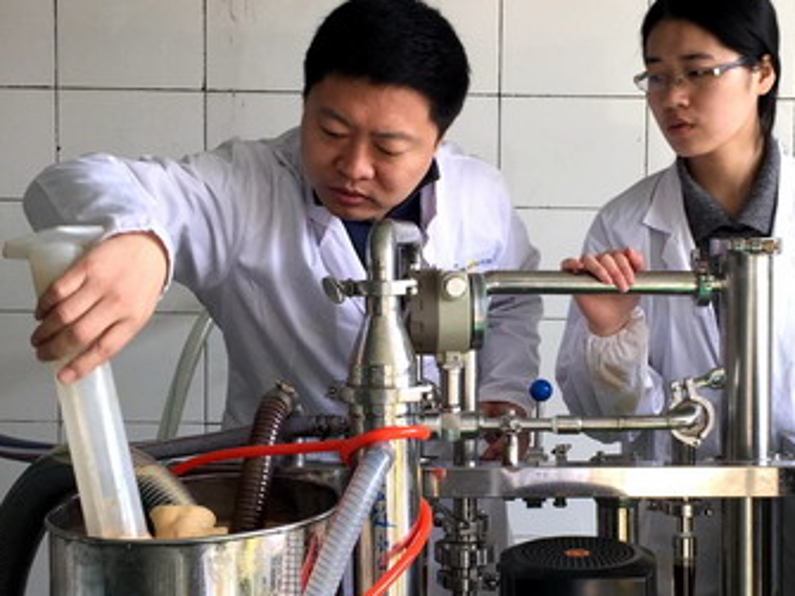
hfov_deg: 47.2
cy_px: 299
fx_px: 895
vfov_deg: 36.8
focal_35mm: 39
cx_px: 522
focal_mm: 4.15
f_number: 2.2
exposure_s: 1/100
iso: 50
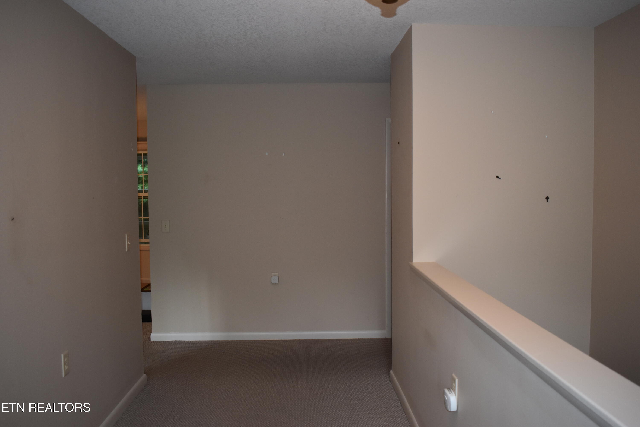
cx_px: 320
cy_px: 214
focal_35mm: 32
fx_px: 560
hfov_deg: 59.5
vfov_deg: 41.7
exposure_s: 1/125
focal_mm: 21
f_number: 3.8
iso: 900
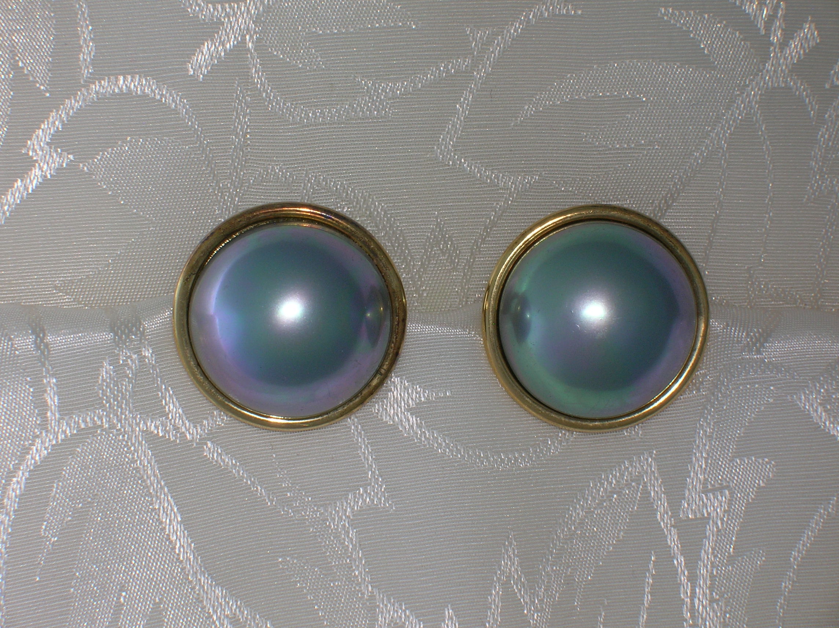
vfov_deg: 14.9
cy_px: 314
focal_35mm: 99
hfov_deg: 19.8
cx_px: 420
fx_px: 2397
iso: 51
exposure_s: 1/60.1
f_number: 8.1
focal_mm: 16.4
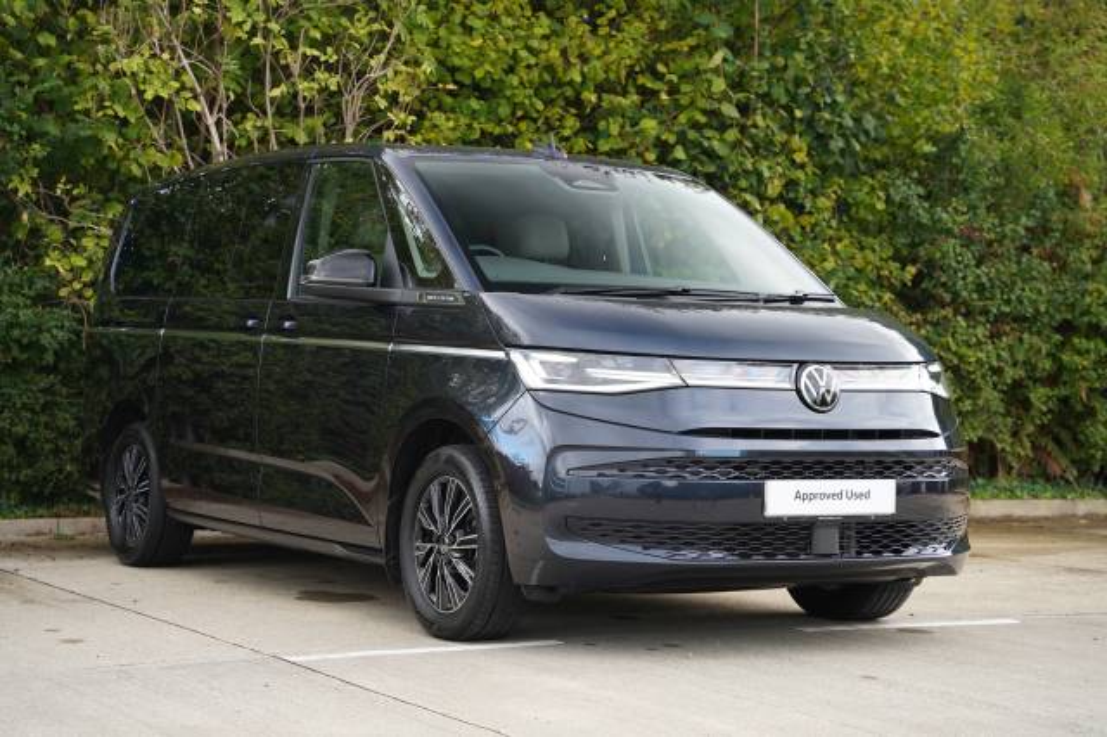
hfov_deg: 28.9
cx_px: 554
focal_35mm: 70
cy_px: 368
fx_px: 2151
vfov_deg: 19.4
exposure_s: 1/160
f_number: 4
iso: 320
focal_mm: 70
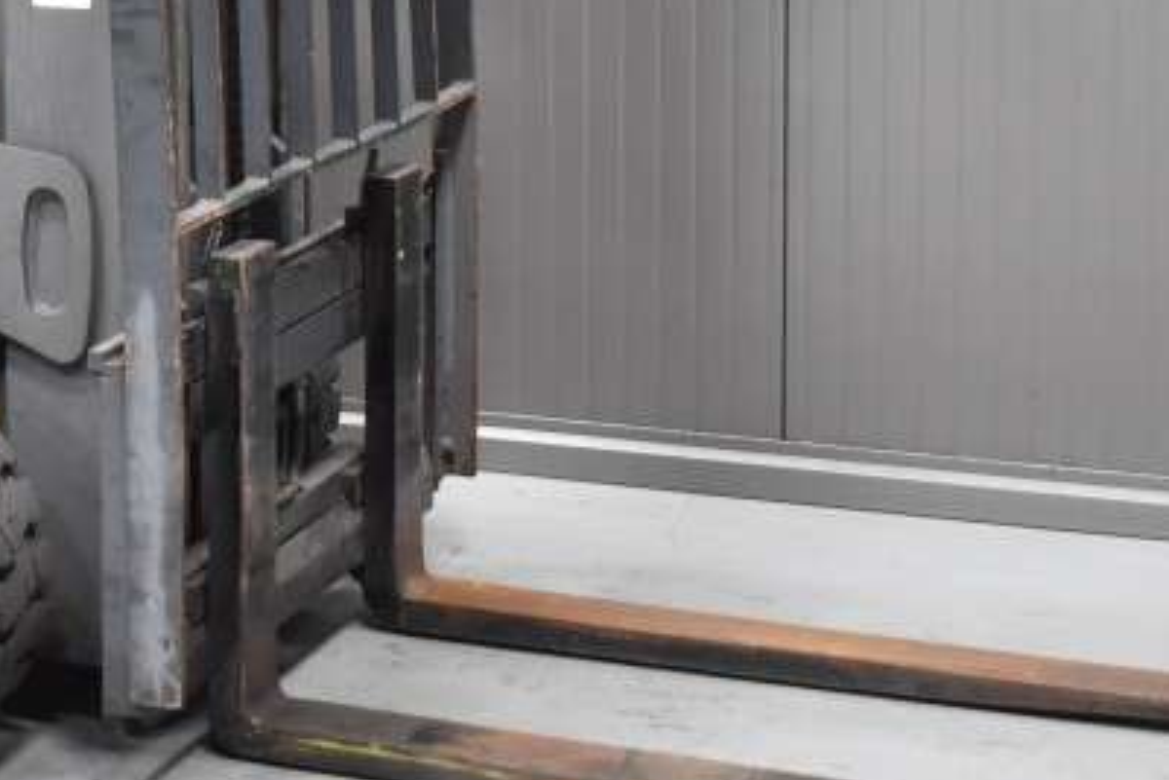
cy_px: -202
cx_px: -240
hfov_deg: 18.0
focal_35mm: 108
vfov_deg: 12.3
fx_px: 3508
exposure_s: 1/40
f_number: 4.5
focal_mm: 24
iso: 1600
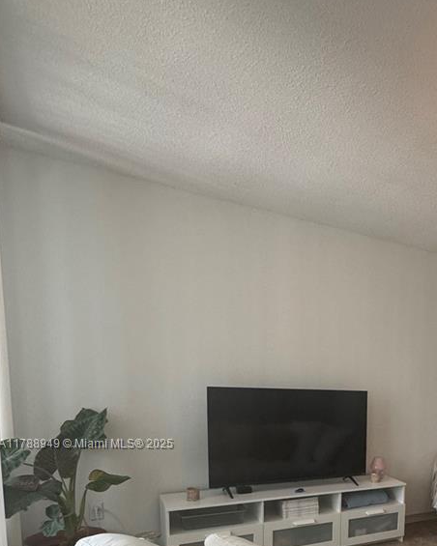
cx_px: 431
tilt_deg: -8.1
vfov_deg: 55.7
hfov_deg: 43.3
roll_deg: -1.8
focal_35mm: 29
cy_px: 445
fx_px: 469
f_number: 2.2
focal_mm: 2.22
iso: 200
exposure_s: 1/120
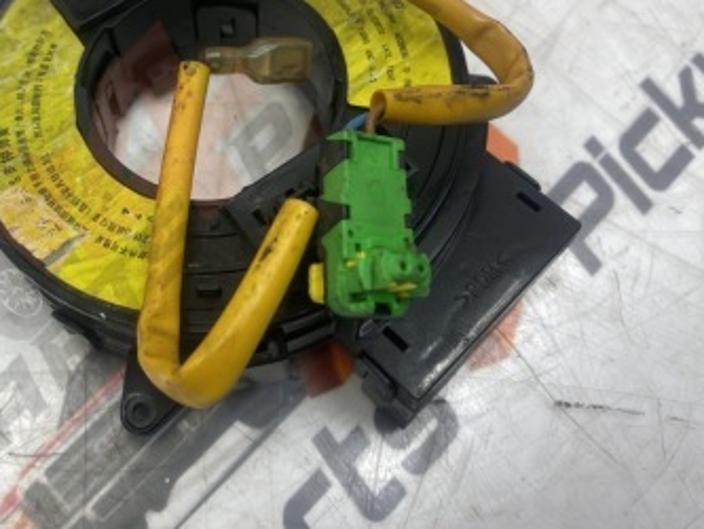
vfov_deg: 36.1
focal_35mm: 39
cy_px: 136
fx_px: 793
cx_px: 226
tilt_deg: -63.8
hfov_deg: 47.0
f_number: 1.8
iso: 32
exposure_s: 1/104
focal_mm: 4.25
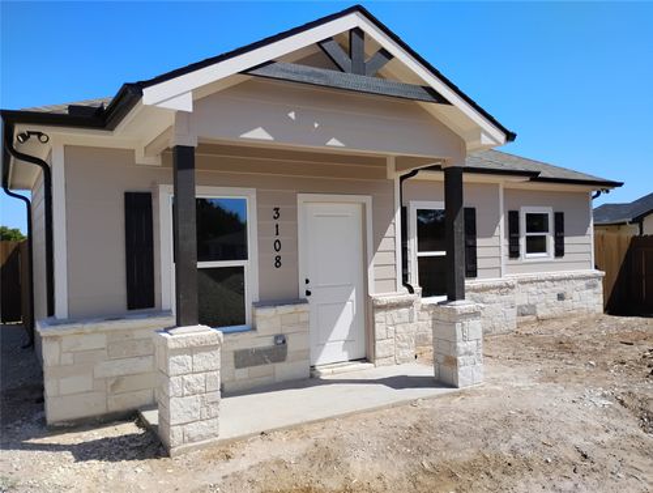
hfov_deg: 63.3
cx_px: 326
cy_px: 246
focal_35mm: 28
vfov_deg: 49.9
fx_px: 529
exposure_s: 1/938
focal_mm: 4.26
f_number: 1.8
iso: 100
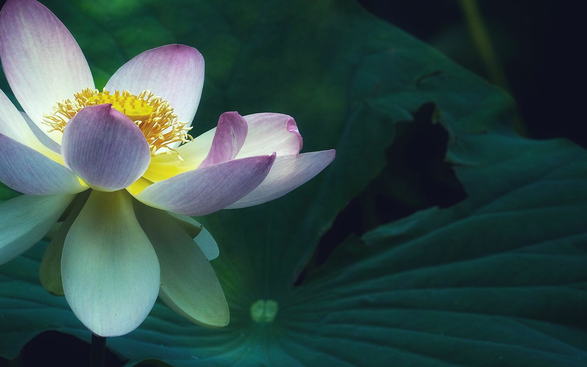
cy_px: 181
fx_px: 15200
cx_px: 262
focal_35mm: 950
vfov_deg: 1.4
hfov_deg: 2.2
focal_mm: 433.9
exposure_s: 1/640
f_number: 11
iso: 800
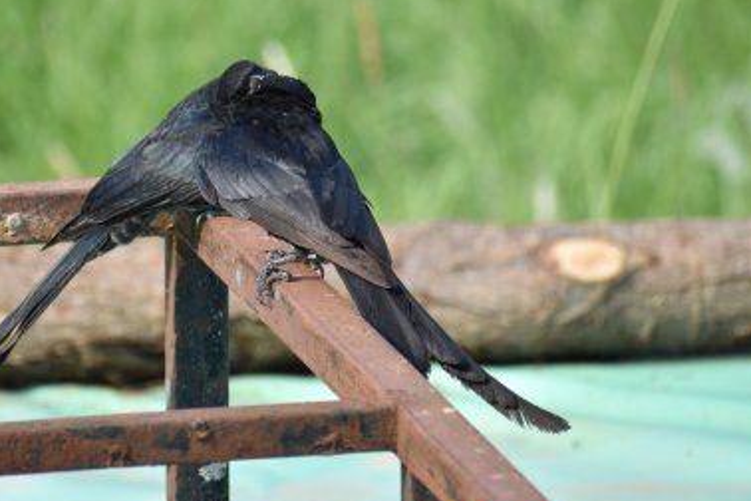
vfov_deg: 1.9
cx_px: 274
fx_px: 15207
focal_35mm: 729
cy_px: 141
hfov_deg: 2.8
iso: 400
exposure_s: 1/800
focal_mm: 300
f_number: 6.3
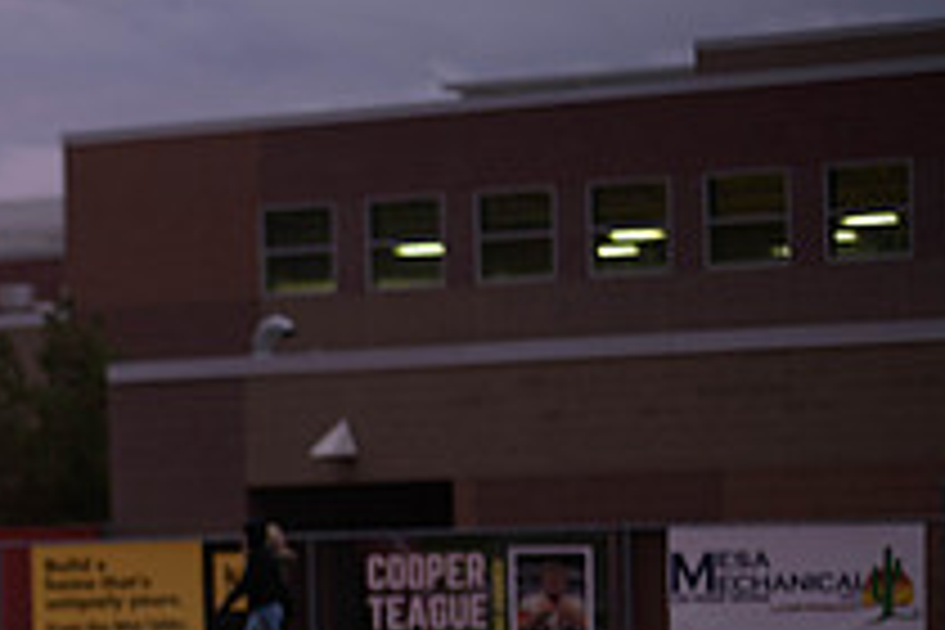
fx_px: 8688
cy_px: 740
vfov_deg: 4.1
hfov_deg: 6.2
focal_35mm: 331
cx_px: -338
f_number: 2.8
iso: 450
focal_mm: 120
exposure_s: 1/200
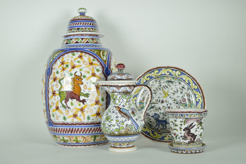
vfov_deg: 25.7
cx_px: 123
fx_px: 358
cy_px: 82
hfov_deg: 37.9
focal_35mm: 52
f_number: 6.3
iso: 100
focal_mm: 35
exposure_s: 1/160
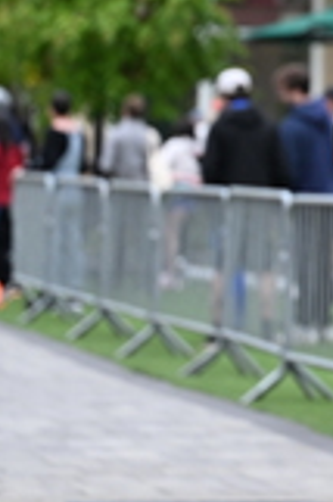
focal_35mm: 281
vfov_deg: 7.3
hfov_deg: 4.8
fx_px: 3907
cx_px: 518
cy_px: 41
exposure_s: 1/2000
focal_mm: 82
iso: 640
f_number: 2.8
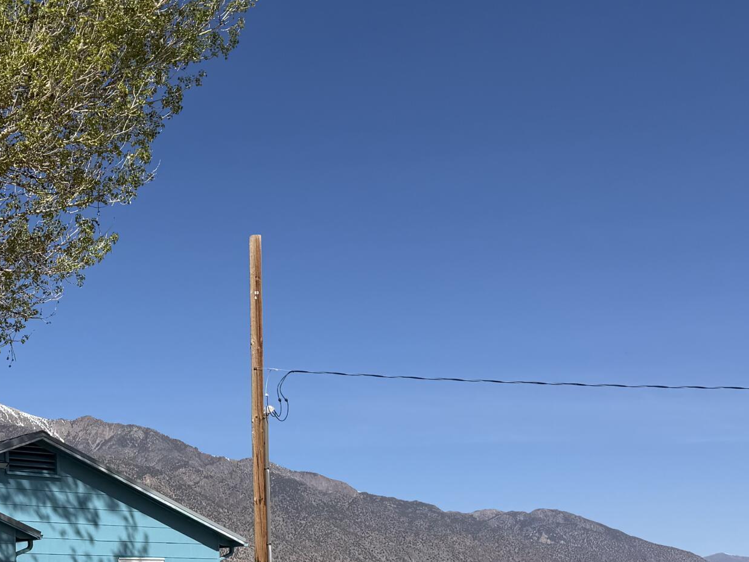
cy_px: 534
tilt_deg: +4.7
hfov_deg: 31.3
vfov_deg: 24.3
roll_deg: +1.2
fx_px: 1255
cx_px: 37
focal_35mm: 58
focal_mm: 6.76
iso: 80
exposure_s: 1/8130
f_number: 1.78
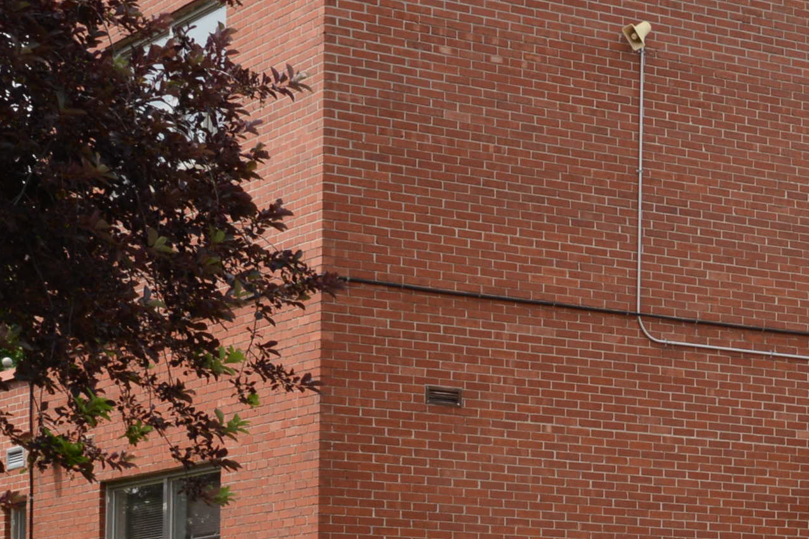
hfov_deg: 15.8
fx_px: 2719
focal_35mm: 121
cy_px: 662
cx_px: 1147
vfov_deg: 11.1
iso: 1000
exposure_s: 1/400
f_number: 14
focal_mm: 34
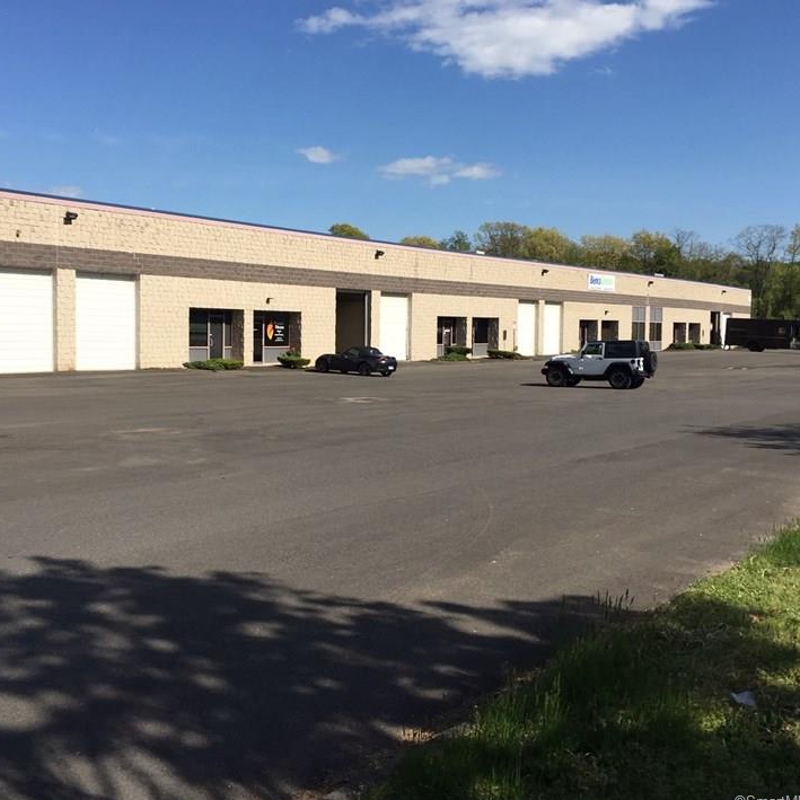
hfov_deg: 44.7
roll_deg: -1.1
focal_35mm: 37
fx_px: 967
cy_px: 379
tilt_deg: -4.0
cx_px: 315
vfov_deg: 44.9
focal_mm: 4.15
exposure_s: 1/2326
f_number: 2.2
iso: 32
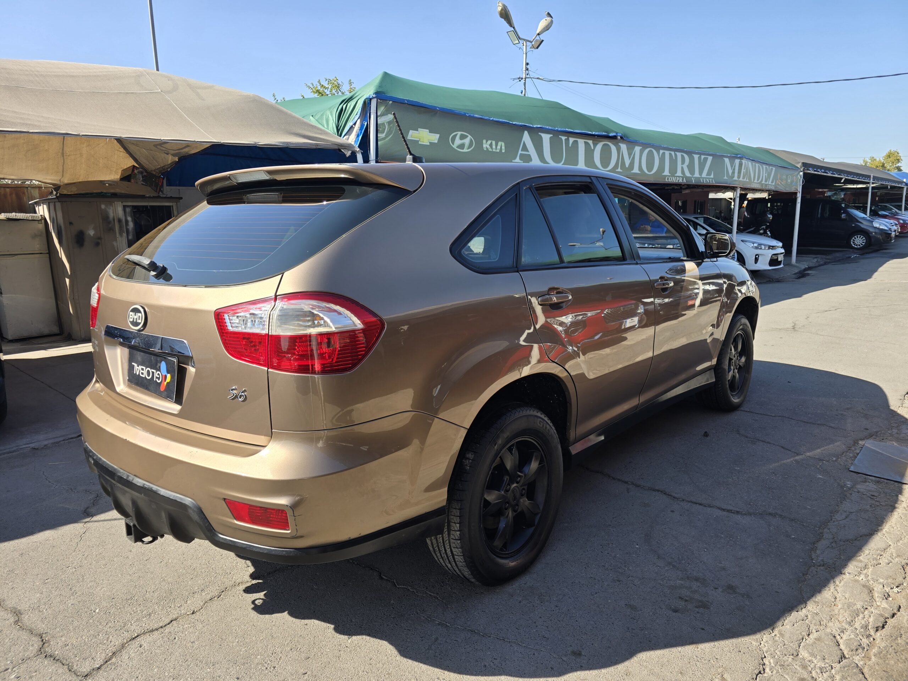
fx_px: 603
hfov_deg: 73.9
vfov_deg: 58.9
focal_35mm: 23
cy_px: 340
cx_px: 454
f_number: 1.7
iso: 12
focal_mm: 6.3
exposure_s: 1/360
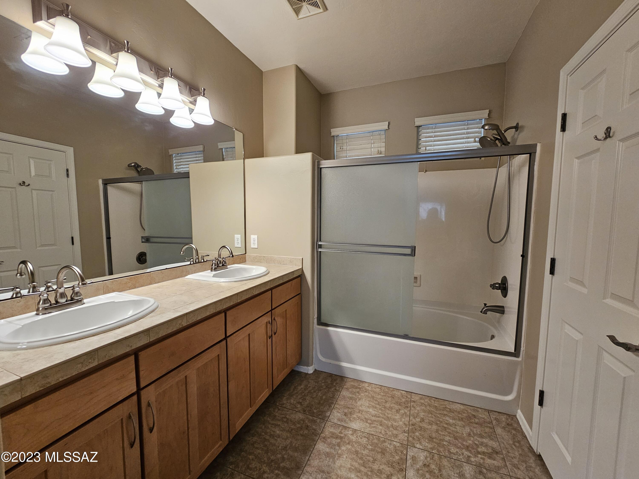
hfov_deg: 106.2
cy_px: 240
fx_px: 240
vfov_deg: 89.9
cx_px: 320
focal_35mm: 13
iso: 160
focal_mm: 2.2
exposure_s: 1/60
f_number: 2.2
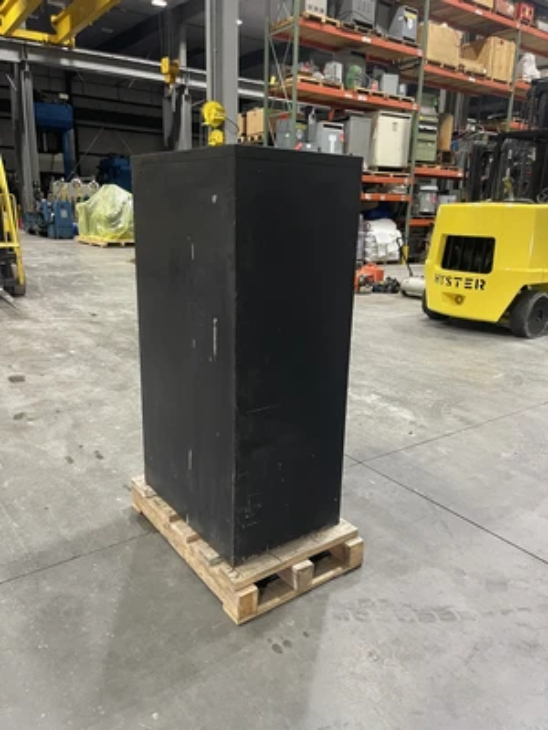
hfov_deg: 54.9
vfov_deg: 69.4
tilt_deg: -15.3
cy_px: 365
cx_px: 274
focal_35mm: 25
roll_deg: -0.7
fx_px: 528
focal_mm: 5.1
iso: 500
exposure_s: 1/60
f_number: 1.6
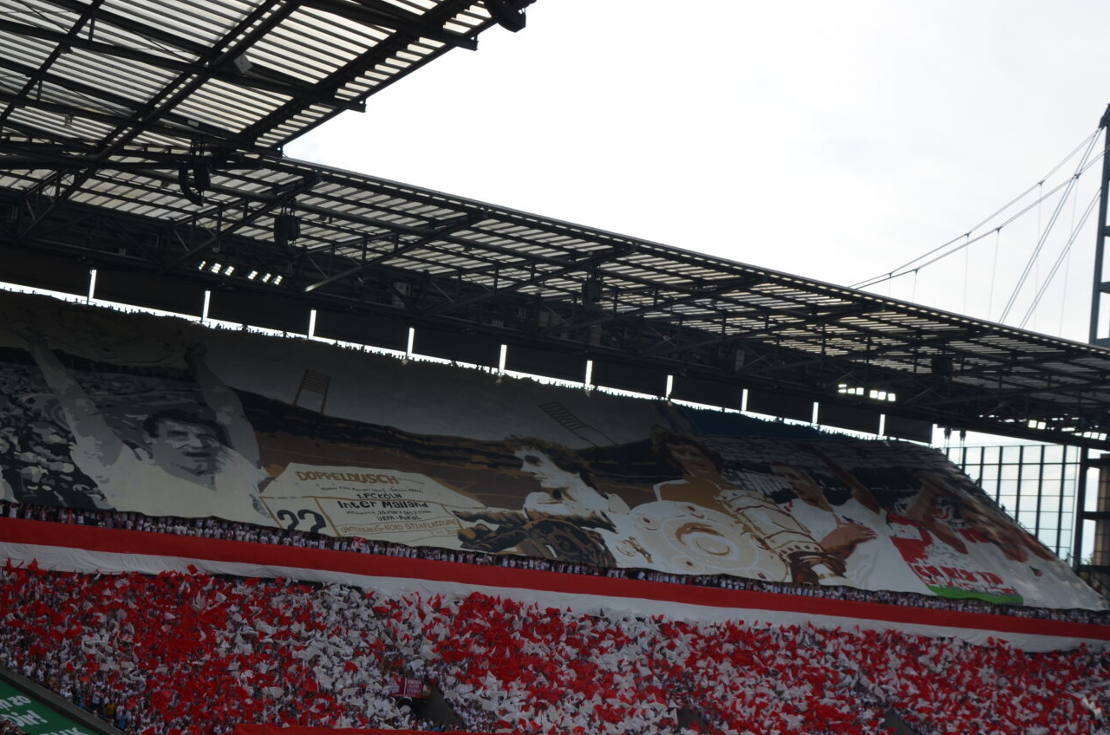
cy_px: 435
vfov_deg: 29.7
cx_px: 461
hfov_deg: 43.5
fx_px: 1385
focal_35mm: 45
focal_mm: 24
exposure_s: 1/250
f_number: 8
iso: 100
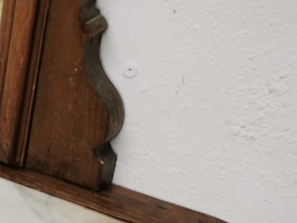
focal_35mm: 96
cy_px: 299
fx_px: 824
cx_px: -210
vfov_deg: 14.7
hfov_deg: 17.3
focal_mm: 5.58
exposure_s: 1/159
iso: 50
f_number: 1.8
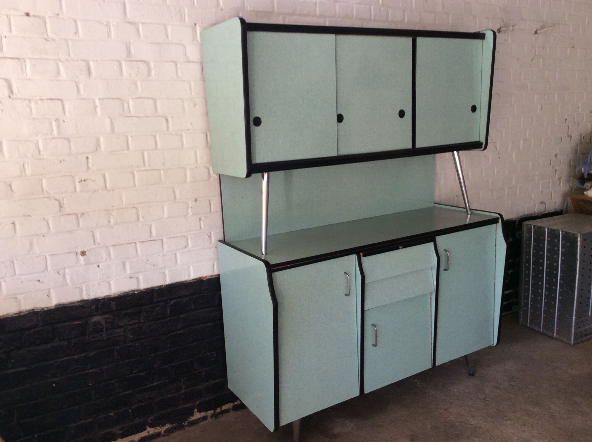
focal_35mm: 32
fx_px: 546
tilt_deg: -12.7
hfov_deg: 56.9
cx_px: 296
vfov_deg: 44.1
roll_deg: +2.6
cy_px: 221
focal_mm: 3.3
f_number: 2.4
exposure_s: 1/33
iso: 40
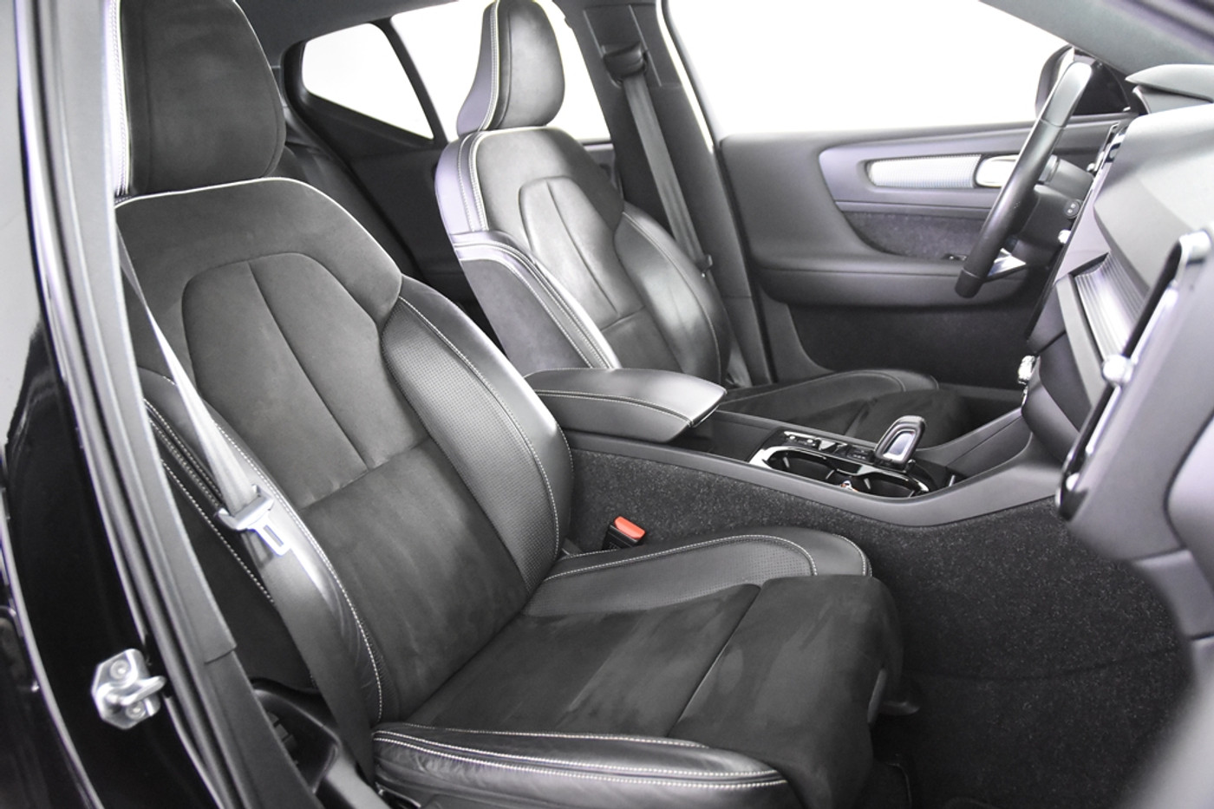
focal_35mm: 30
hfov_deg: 61.9
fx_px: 1011
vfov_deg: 43.6
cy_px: 404
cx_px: 607
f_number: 2.8
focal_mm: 20
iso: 7200
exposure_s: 1/30
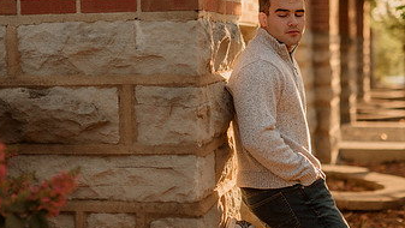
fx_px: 989
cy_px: 73
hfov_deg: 23.1
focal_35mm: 92
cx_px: 234
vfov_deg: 13.2
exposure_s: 1/2000
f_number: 1.4
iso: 250
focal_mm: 50
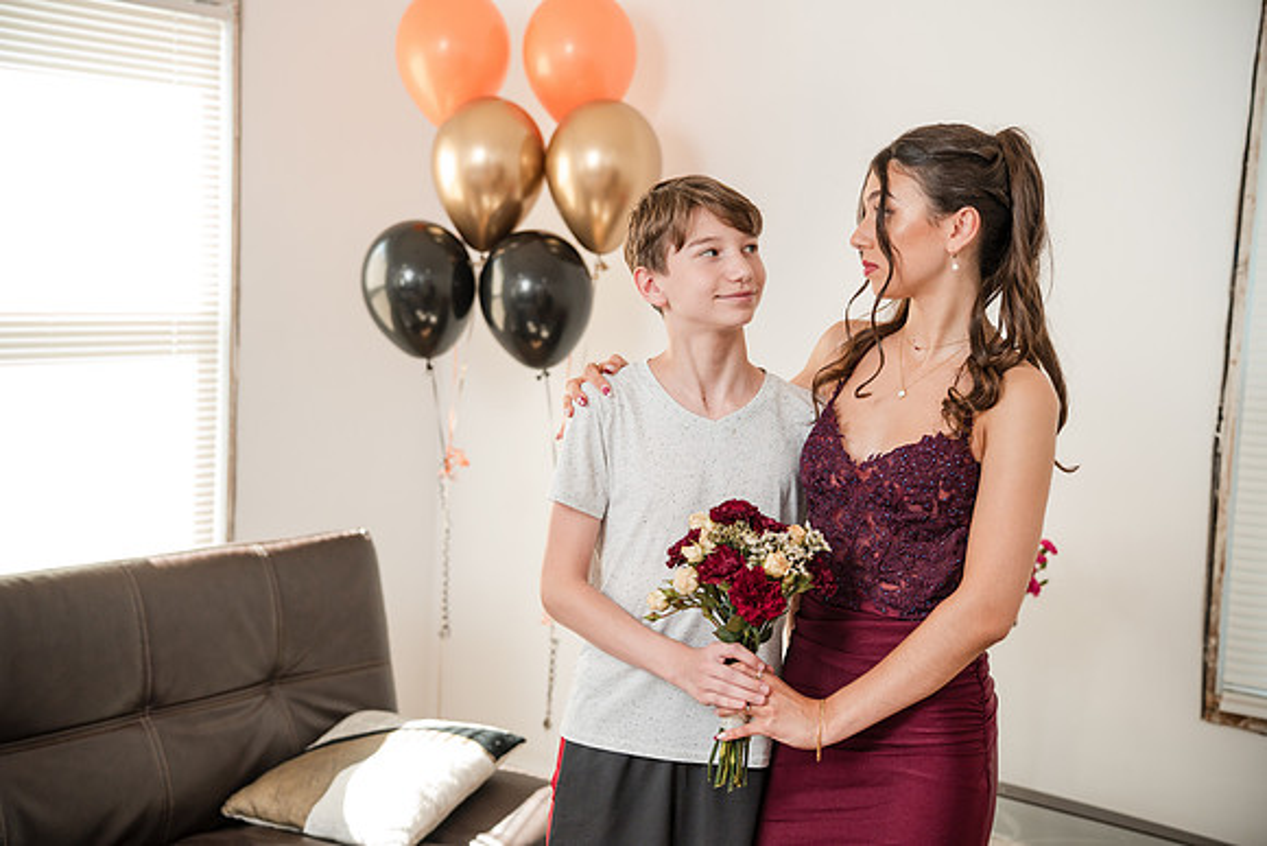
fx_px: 1866
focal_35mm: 53
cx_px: 634
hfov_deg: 37.5
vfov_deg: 25.5
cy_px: 423
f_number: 3.2
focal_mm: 53
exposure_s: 1/250
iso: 1000
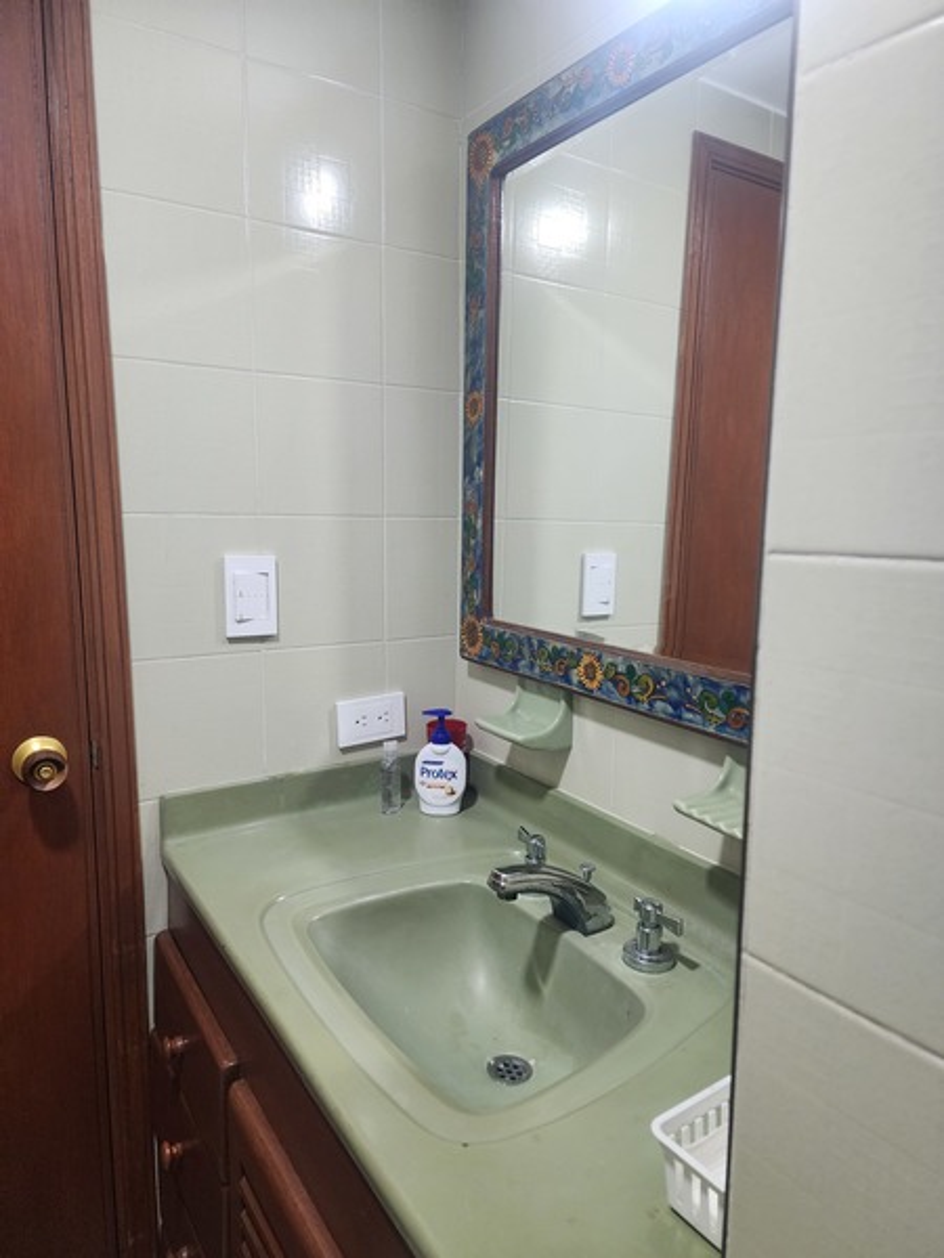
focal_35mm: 23
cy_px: 629
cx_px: 472
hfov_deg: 58.9
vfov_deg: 73.9
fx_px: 836
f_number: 1.8
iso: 400
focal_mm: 6.4
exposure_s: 1/120
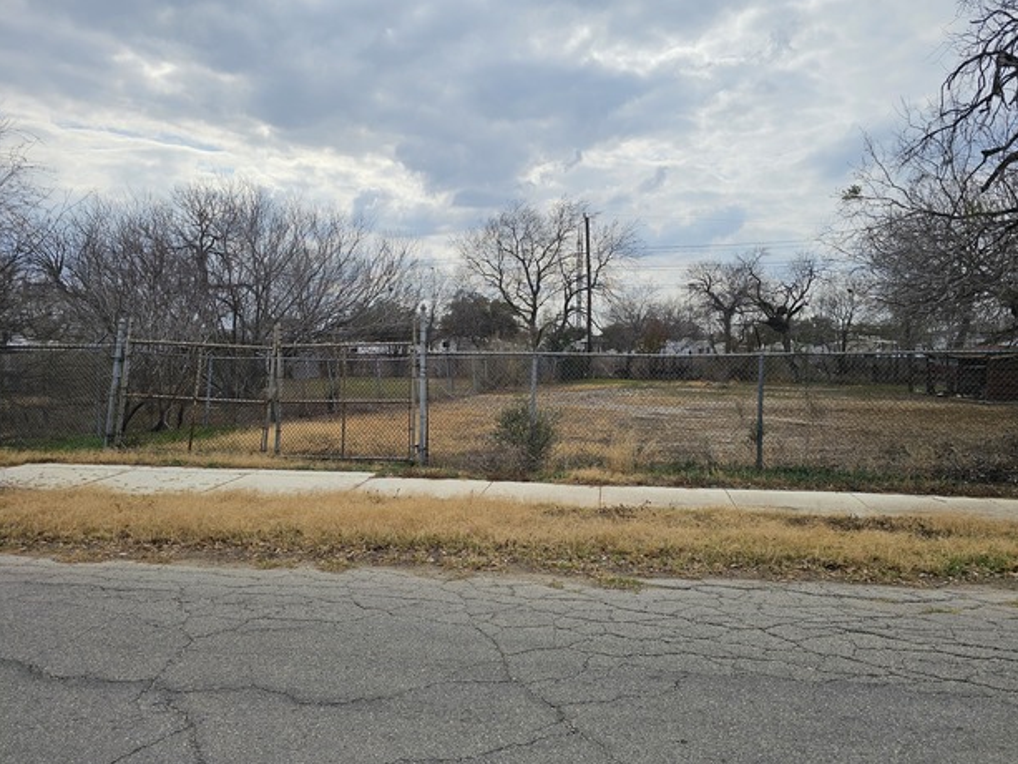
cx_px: 526
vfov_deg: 56.8
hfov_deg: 71.6
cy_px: 385
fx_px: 706
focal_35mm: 24
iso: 16
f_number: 1.7
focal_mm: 6.3
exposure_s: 1/1484
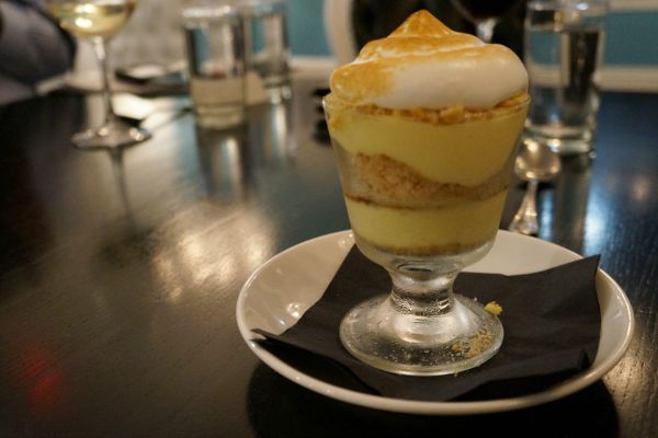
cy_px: 219
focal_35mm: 32
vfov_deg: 41.7
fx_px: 576
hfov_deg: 59.5
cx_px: 329
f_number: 4
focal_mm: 21
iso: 3200
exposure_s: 1/25
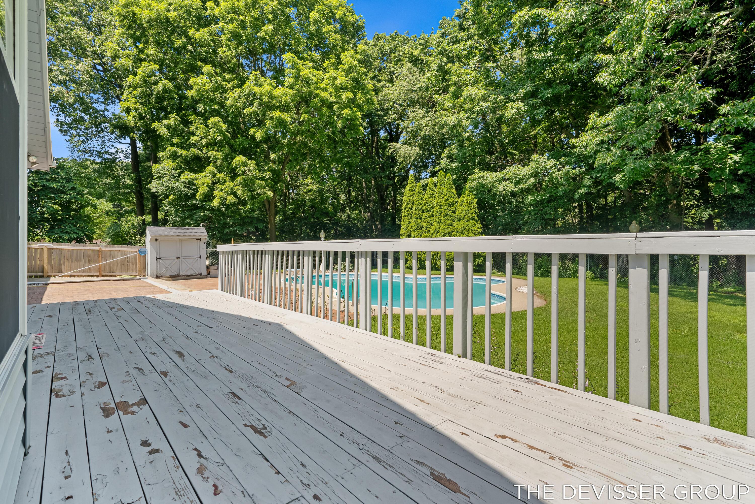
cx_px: 378
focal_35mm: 16
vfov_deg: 73.7
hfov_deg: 96.7
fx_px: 336
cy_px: 252
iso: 250
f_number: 8
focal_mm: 16
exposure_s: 1/40
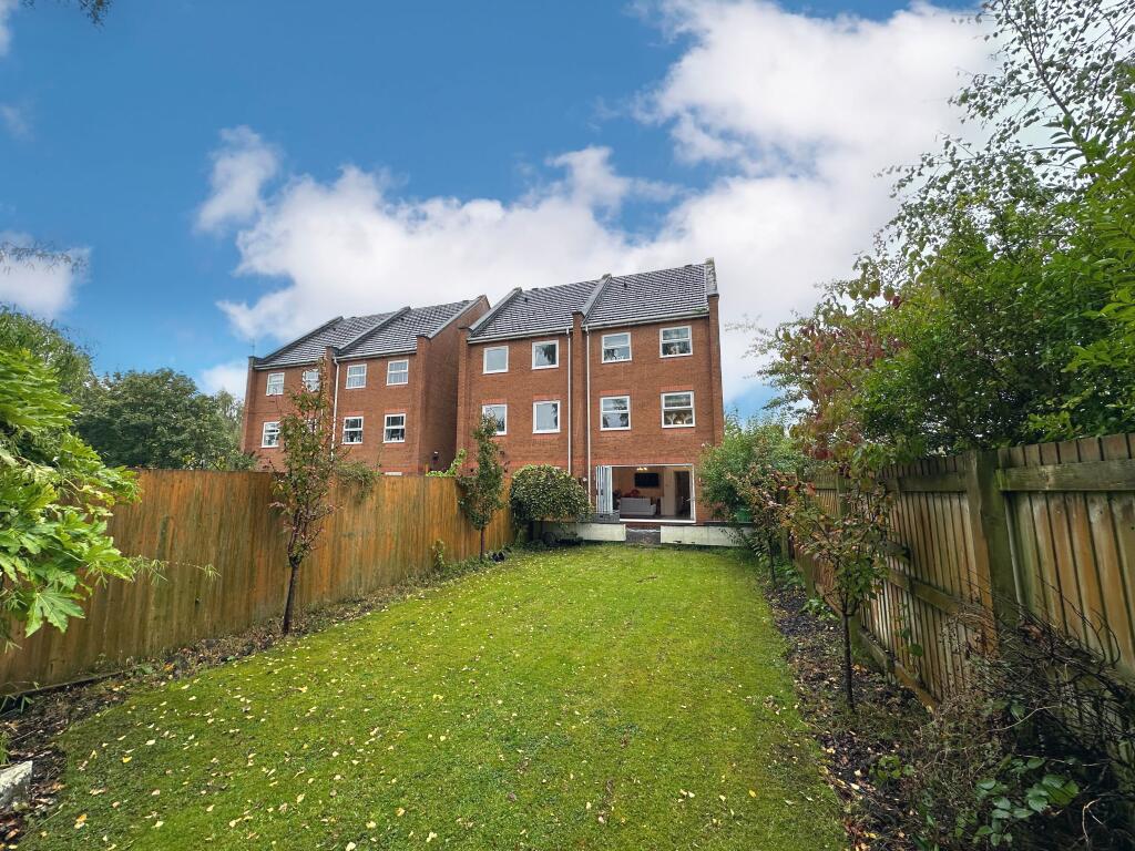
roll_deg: -0.2
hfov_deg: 102.1
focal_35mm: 14
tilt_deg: +7.2
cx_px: 568
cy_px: 426
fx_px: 459
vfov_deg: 85.7
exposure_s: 1/170
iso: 40
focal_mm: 2.22
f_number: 2.2
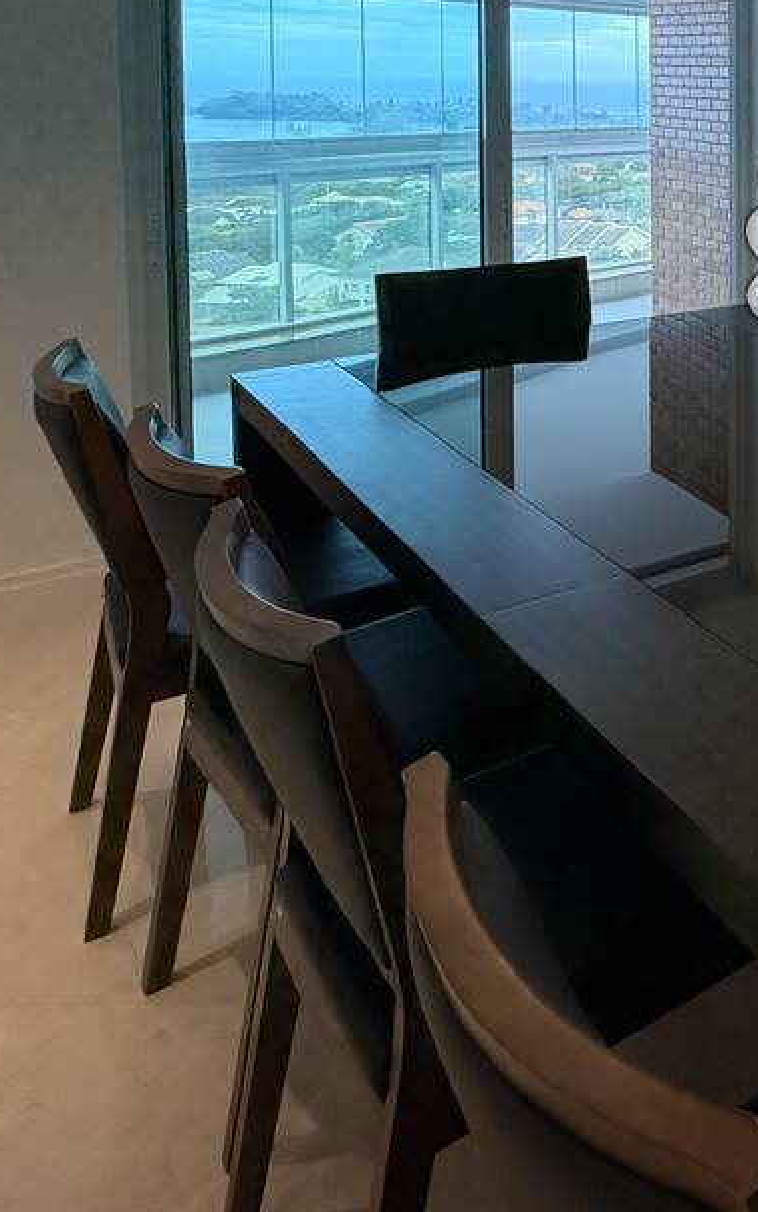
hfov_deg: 24.9
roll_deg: -0.4
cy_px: 143
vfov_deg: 49.8
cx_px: 1210
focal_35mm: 35
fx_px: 1157
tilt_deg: -2.5
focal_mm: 2.22
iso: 80
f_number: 2.2
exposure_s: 1/120
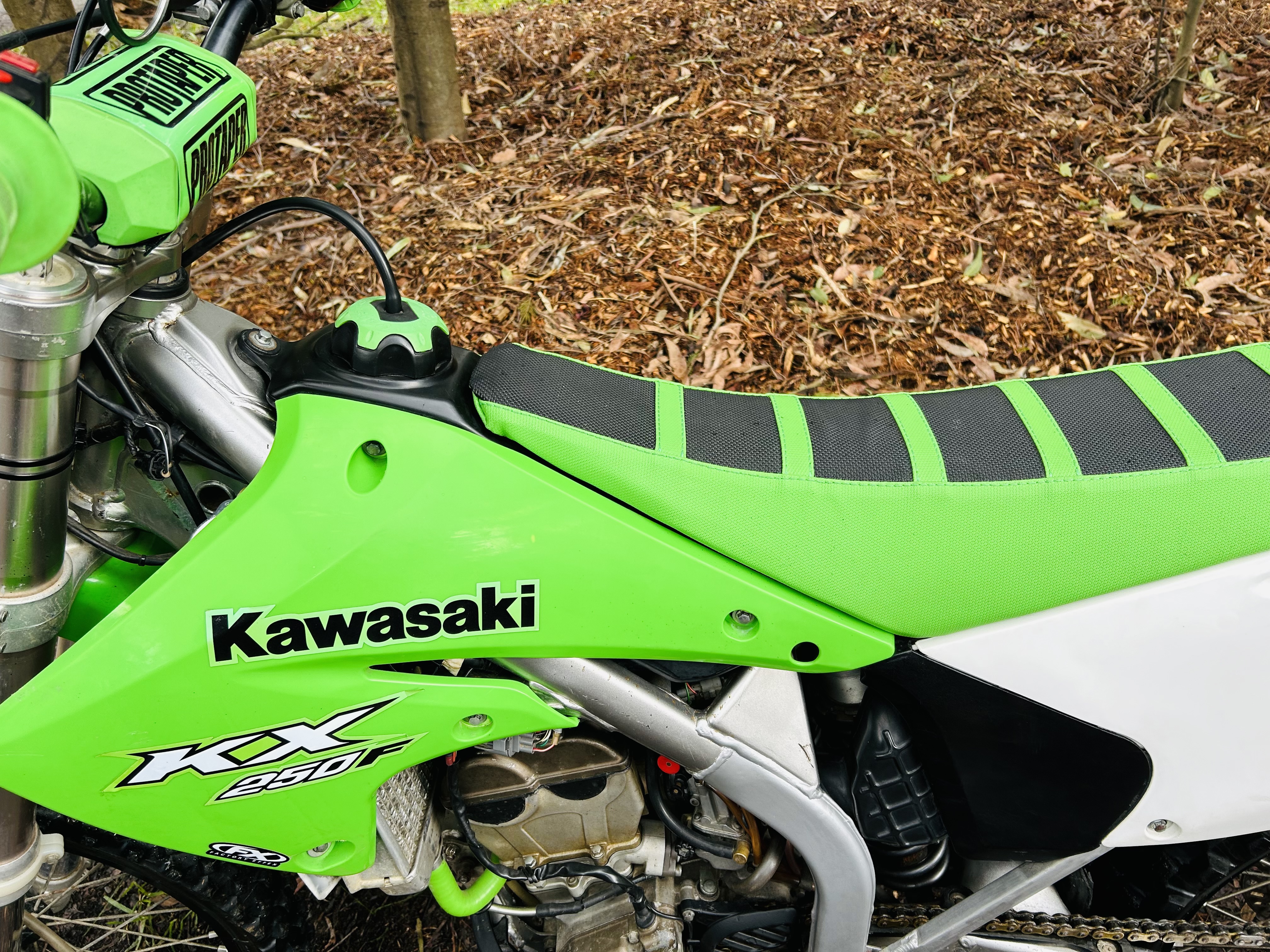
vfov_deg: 53.1
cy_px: 476
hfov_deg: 67.3
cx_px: 635
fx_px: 954
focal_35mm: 26
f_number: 1.5
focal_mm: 5.7
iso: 50
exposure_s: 1/121
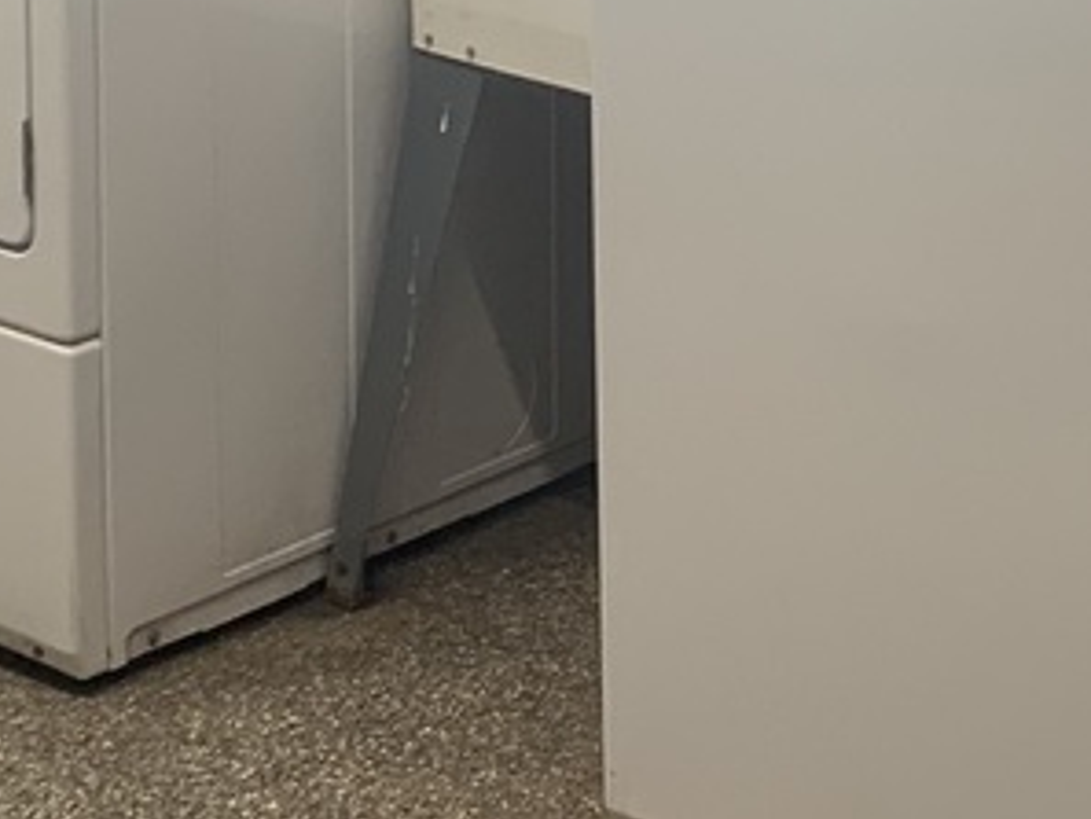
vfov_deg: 11.3
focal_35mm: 126
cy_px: -426
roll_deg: +0.5
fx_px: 3973
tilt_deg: -7.9
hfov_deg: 15.6
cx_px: 793
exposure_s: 1/121
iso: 100
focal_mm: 4.25
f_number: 1.8
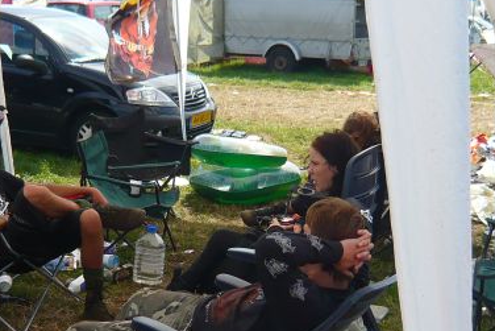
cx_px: 266
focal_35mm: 62
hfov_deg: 32.4
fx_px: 853
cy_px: 144
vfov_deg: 21.9
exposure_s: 1/800
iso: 100
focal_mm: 4.6
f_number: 2.8
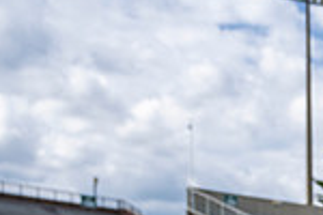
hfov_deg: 17.6
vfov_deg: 13.1
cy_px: 405
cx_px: 584
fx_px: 834
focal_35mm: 93
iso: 200
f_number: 5
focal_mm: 24
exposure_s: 1/1600
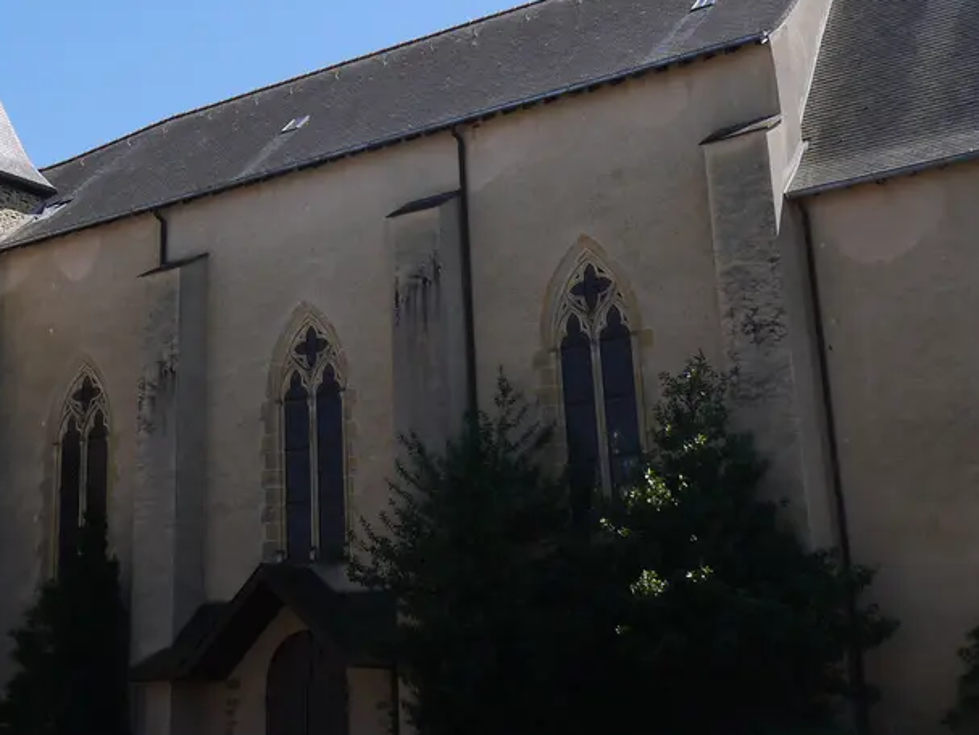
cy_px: 139
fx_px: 1670
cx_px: 323
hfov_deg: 32.4
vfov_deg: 24.4
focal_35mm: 59
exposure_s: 1/500
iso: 160
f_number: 7.1
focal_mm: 14
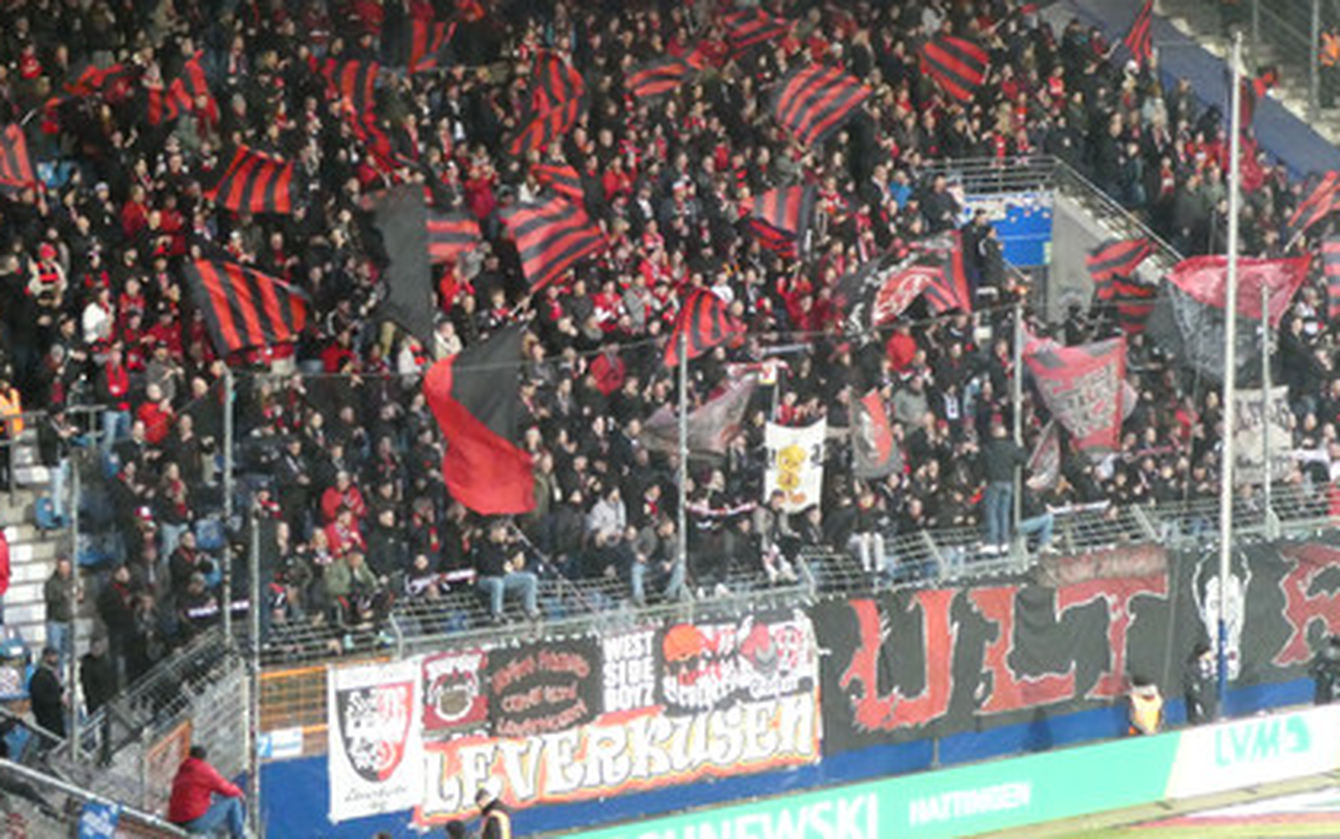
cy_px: 226
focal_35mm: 113
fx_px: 4129
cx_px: 721
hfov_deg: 18.4
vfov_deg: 11.6
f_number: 4.5
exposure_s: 1/80
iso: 1250
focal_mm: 12.5
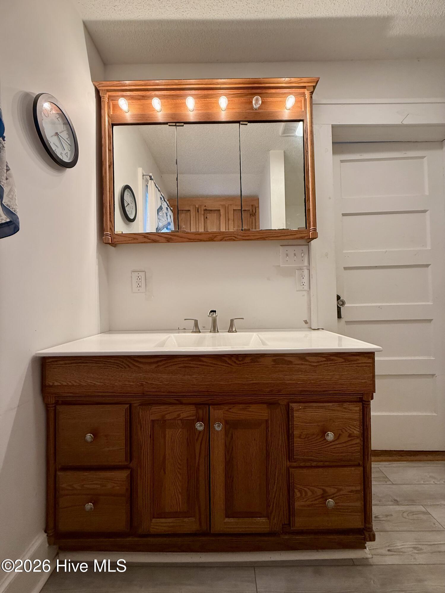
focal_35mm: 14
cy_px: 296
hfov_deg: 85.7
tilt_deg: +1.7
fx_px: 240
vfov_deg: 102.1
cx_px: 222
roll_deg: +0.8
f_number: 2.2
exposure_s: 1/60
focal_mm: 2.22
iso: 250
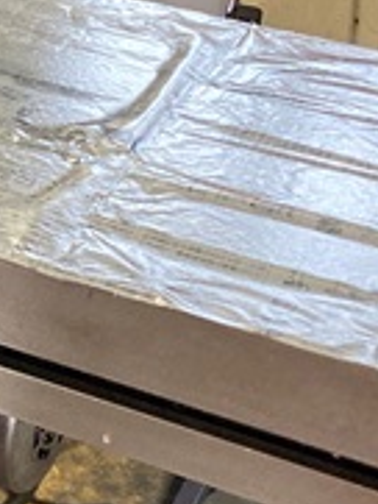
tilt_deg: -39.3
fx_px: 1440
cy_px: 387
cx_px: -242
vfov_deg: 19.7
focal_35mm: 99
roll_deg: -0.5
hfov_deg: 13.8
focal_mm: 3.99
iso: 320
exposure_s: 1/60
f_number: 1.8
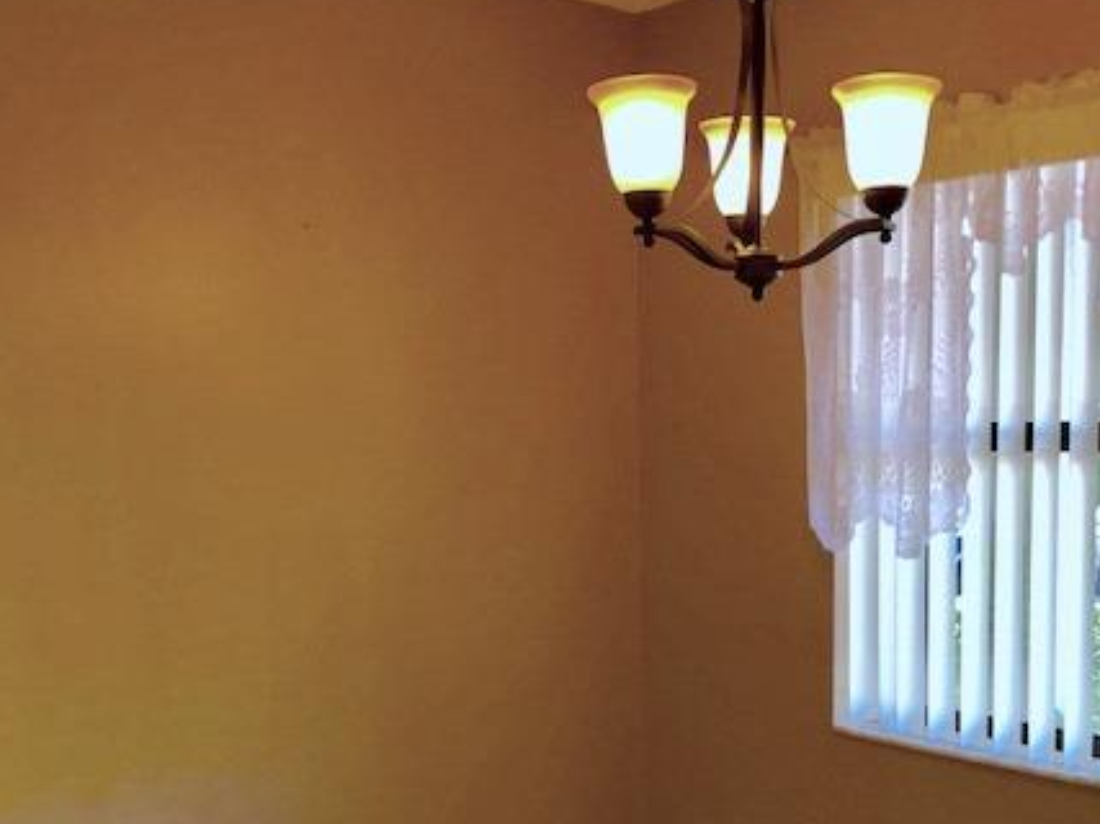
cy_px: 541
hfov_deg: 44.7
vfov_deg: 34.1
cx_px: 631
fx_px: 1334
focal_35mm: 42
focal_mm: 3.99
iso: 40
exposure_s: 1/20
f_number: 1.8
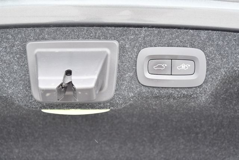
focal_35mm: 60
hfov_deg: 33.4
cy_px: 80
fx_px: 399
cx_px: 120
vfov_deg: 22.7
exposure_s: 1/250
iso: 500
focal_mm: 30
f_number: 4.5
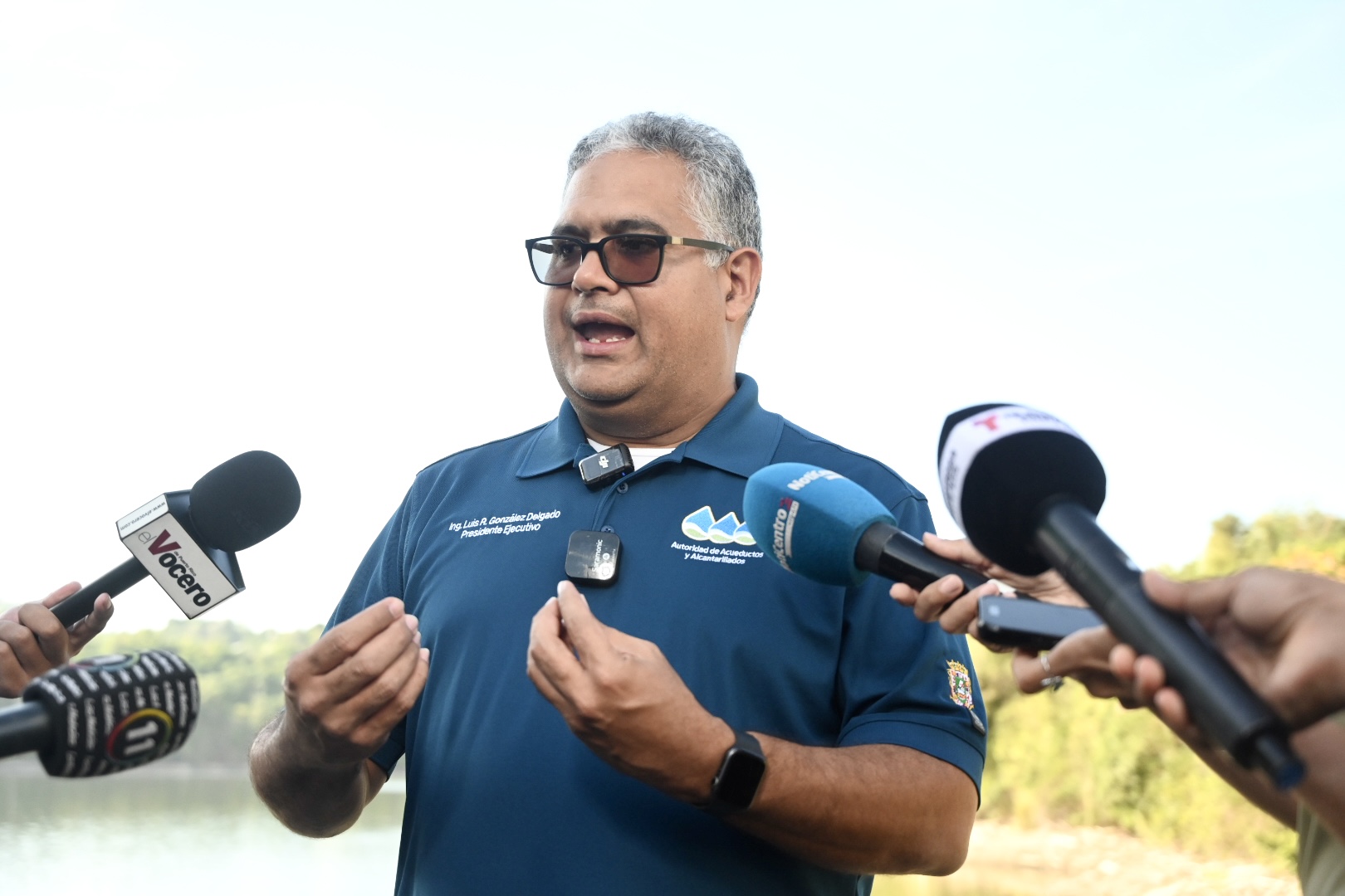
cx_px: 672
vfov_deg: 27.5
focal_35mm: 49
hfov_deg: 40.3
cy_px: 448
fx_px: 1831
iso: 1600
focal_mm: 49
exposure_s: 1/2500
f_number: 4
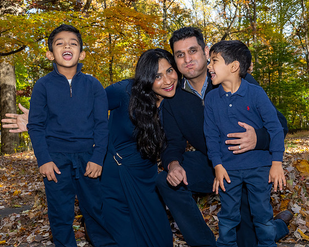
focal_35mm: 54
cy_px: 119
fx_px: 494
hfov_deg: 34.6
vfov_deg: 28.1
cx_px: 191
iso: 800
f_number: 8
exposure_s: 1/250
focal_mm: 31
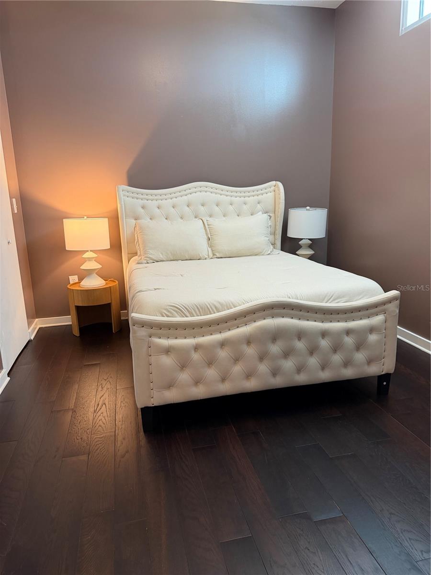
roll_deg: +2.3
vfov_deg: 71.6
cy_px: 288
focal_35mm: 24
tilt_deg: -13.1
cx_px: 216
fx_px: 398
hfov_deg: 56.8
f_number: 1.78
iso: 250
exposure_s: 1/60
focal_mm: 6.76
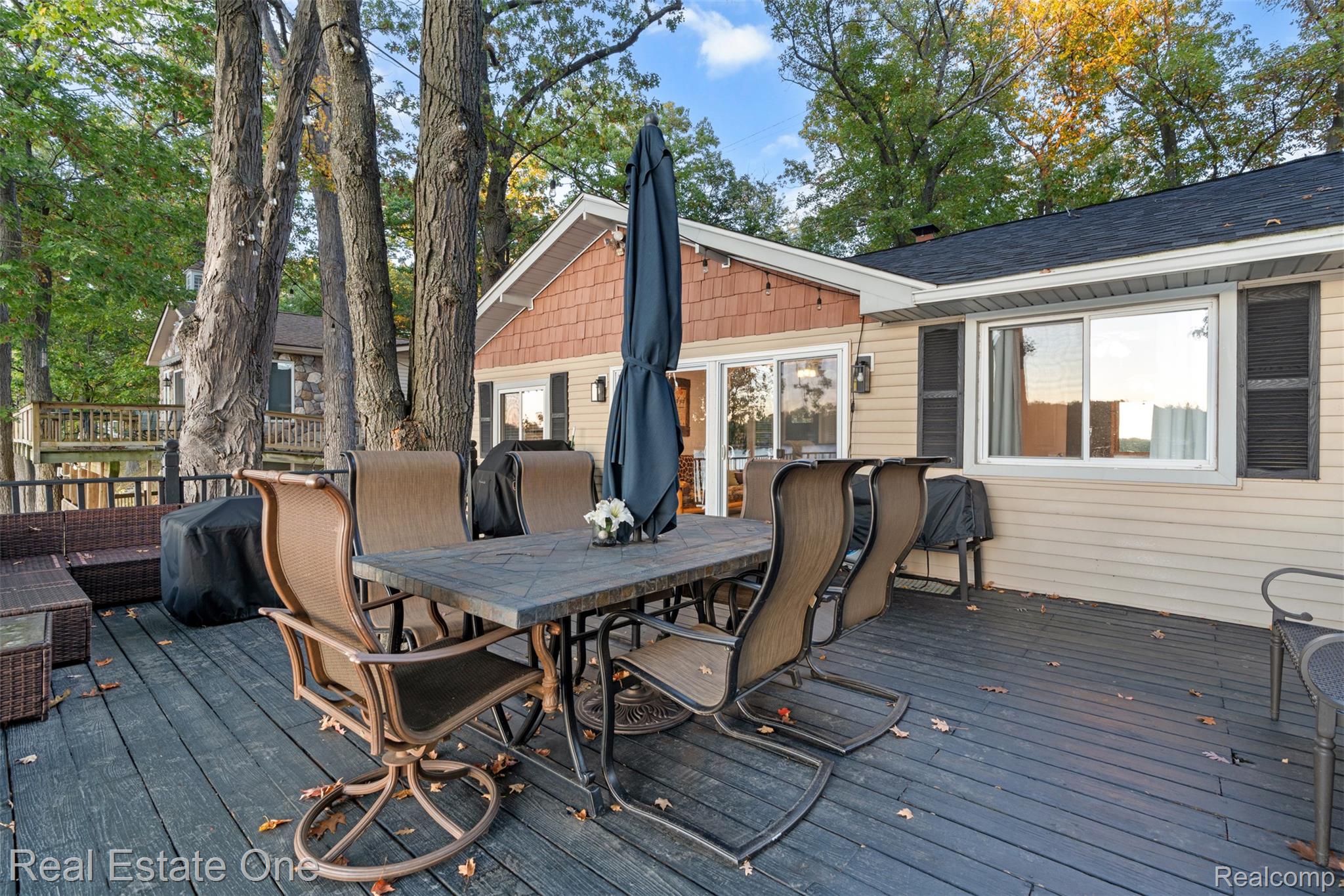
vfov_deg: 73.7
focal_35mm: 16
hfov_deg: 96.7
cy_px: 448
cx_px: 672
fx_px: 597
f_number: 8
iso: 400
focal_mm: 16
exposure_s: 1/2.5
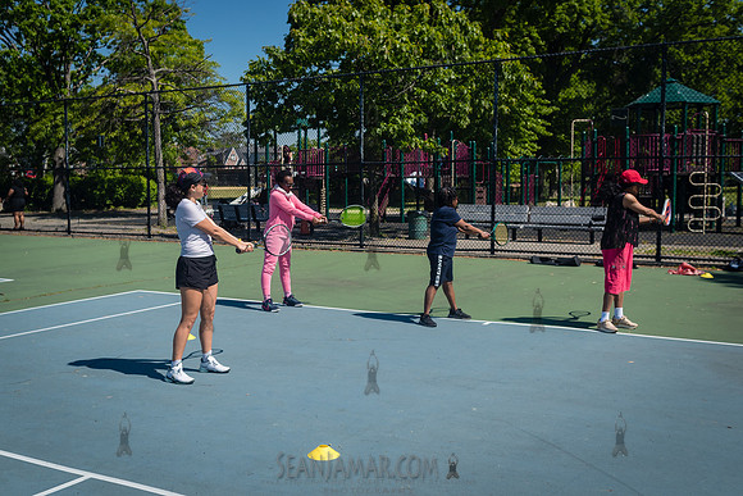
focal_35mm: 40
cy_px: 249
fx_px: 820
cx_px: 345
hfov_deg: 48.7
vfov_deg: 33.7
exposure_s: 1/2000
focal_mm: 35
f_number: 4.5
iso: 200
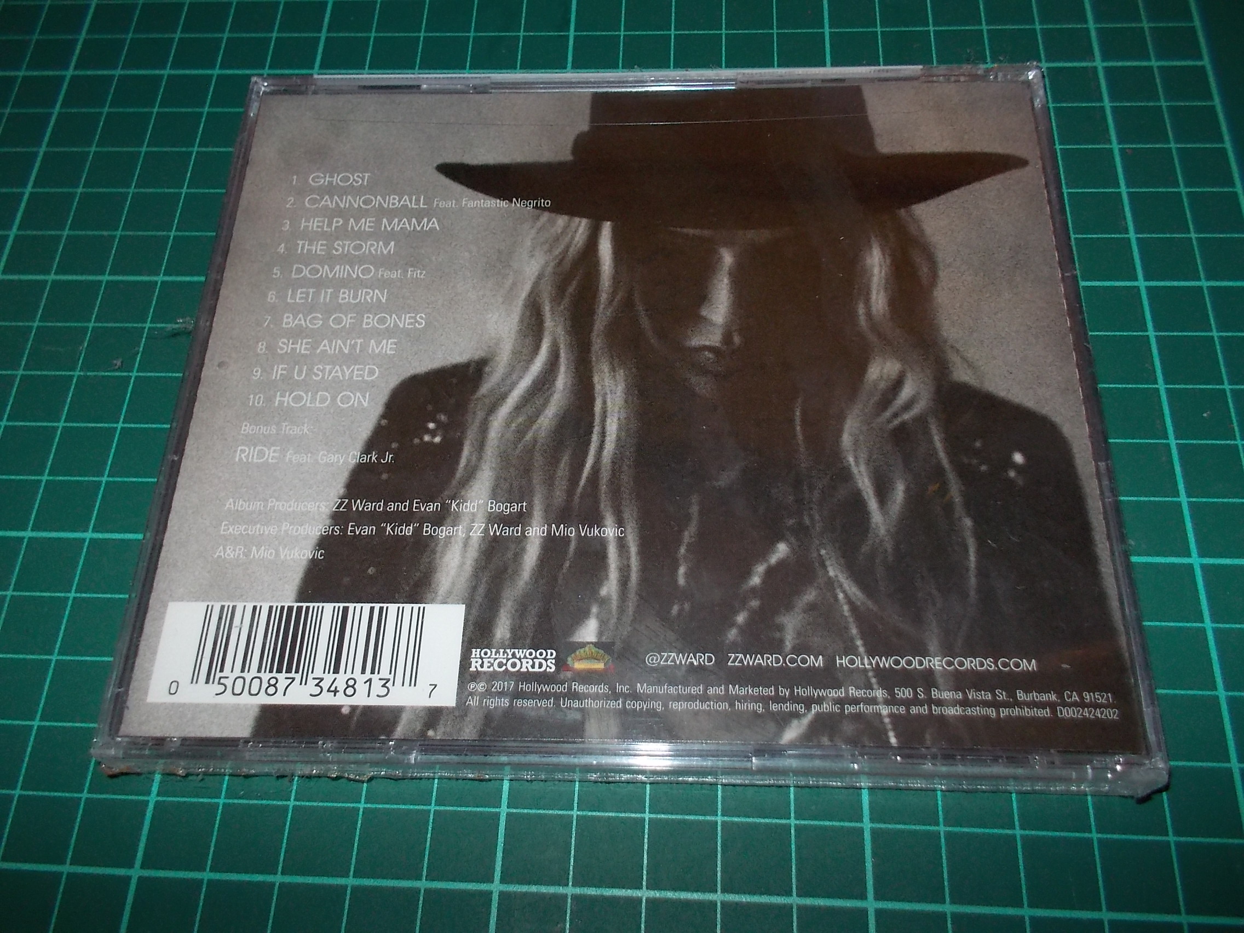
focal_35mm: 29
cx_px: 622
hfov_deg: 61.7
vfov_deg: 48.2
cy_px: 466
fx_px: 1042
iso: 200
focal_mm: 4.1
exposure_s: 1/30
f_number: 3.3
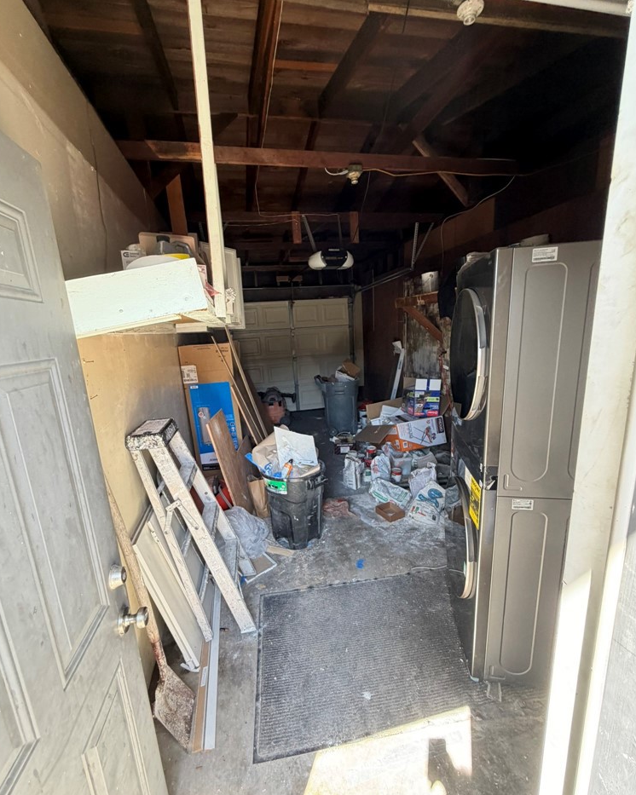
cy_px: 407
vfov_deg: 96.8
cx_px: 315
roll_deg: +4.2
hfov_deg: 84.0
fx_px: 353
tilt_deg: -11.7
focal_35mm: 15
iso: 200
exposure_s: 1/121
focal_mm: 2.22
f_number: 2.2
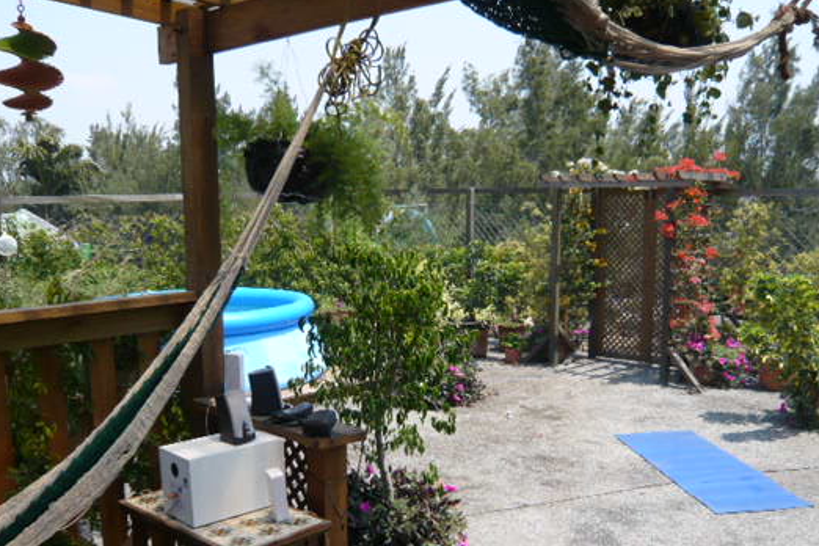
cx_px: 444
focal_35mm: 37
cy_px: 358
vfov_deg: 35.6
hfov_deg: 51.8
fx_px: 842
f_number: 2.8
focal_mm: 4.6
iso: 100
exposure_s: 1/800
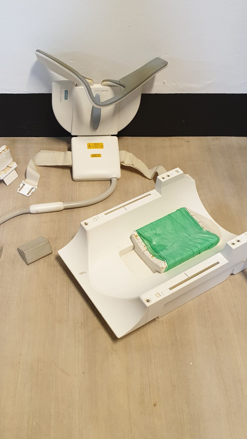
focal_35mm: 40
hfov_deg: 29.2
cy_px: 183
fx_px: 466
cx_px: 57
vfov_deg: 50.3
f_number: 2.4
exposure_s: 1/50
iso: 320
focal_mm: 4.3
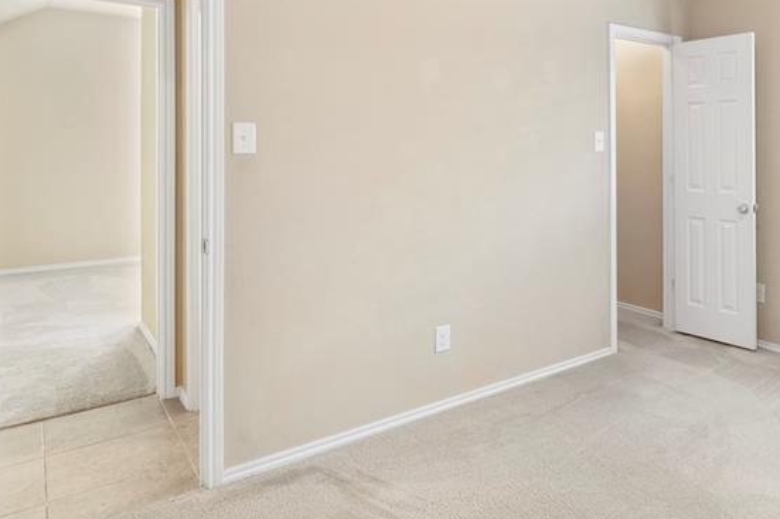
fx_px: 563
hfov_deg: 64.7
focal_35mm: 26
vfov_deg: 47.8
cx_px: 597
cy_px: 136
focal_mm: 14
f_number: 11
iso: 160
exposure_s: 6
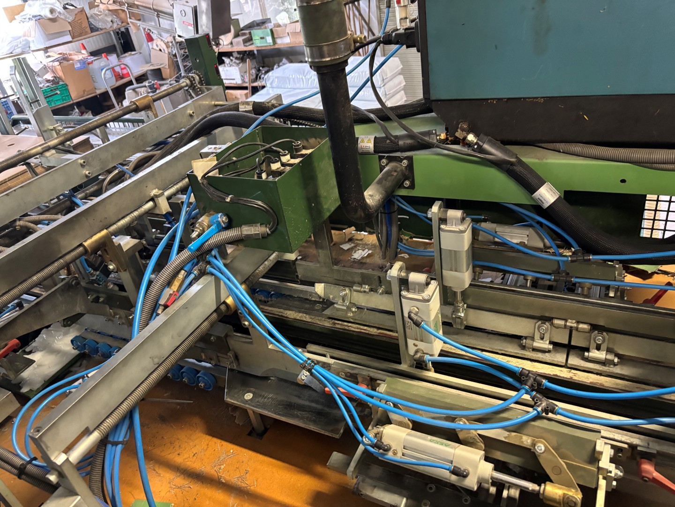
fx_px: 507
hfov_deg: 67.3
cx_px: 338
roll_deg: +9.8
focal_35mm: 26
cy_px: 254
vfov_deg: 53.1
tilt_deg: -31.0
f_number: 1.6
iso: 640
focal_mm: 5.96
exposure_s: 1/33
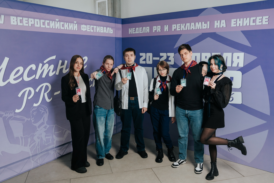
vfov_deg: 42.4
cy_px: 84
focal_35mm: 31
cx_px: 137
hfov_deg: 60.5
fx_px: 235
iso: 800
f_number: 2.8
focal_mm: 28
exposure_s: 1/160
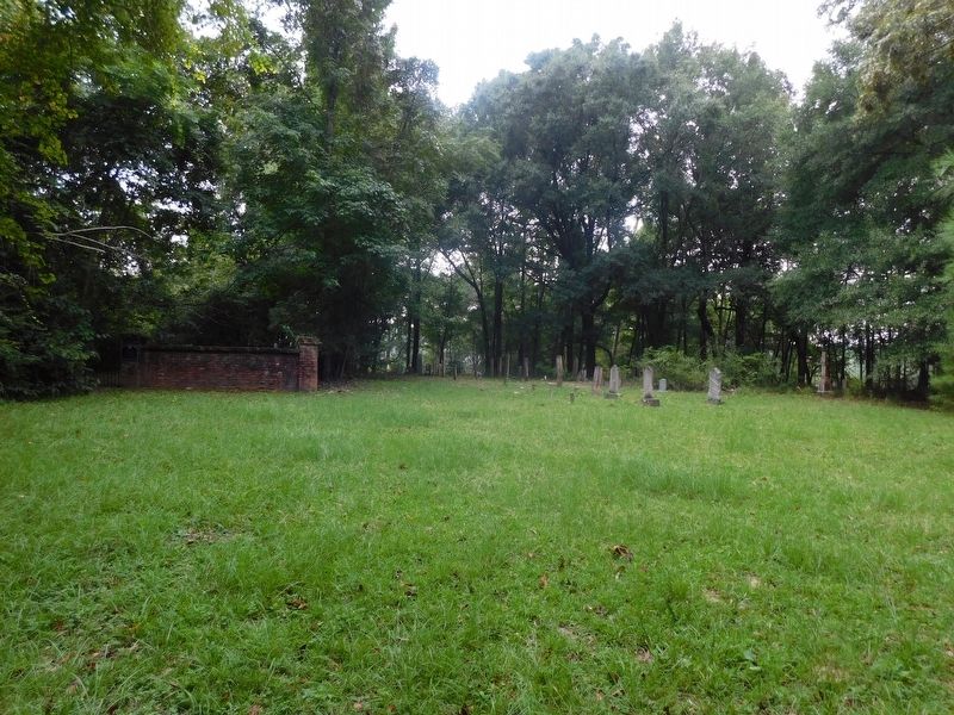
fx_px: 634
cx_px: 477
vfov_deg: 58.9
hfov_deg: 73.9
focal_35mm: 23
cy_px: 358
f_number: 3
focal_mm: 4
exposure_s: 1/40
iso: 125
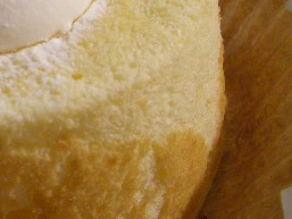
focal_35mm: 87
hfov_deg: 21.7
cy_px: 112
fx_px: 734
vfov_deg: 17.0
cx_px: -1
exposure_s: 1/20
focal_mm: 5.8
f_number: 2.6
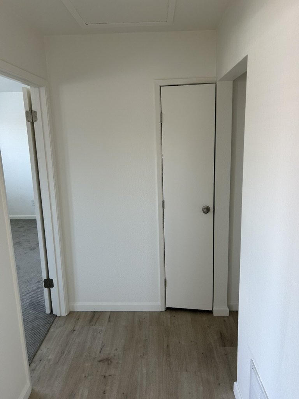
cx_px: 150
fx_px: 299
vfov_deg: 67.3
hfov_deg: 53.1
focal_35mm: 26
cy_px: 200
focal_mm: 5.7
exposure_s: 1/121
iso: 80
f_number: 1.5
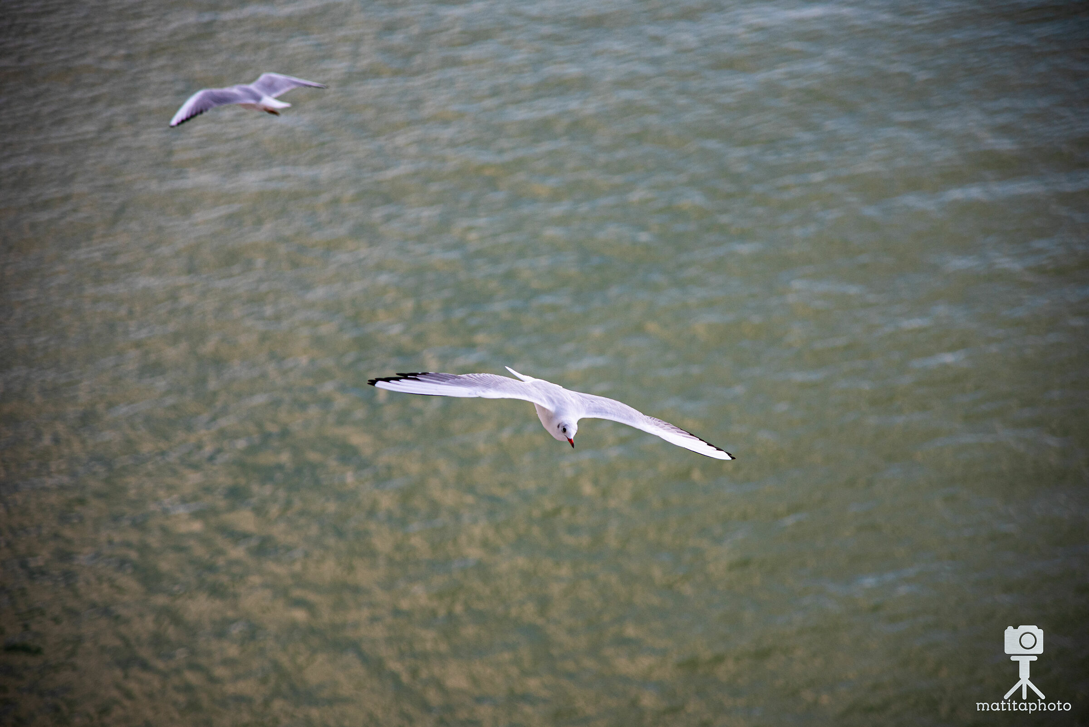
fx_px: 3631
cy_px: 364
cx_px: 544
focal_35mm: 120
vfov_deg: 11.4
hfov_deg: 17.1
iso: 400
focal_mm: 120
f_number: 4
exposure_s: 1/1000
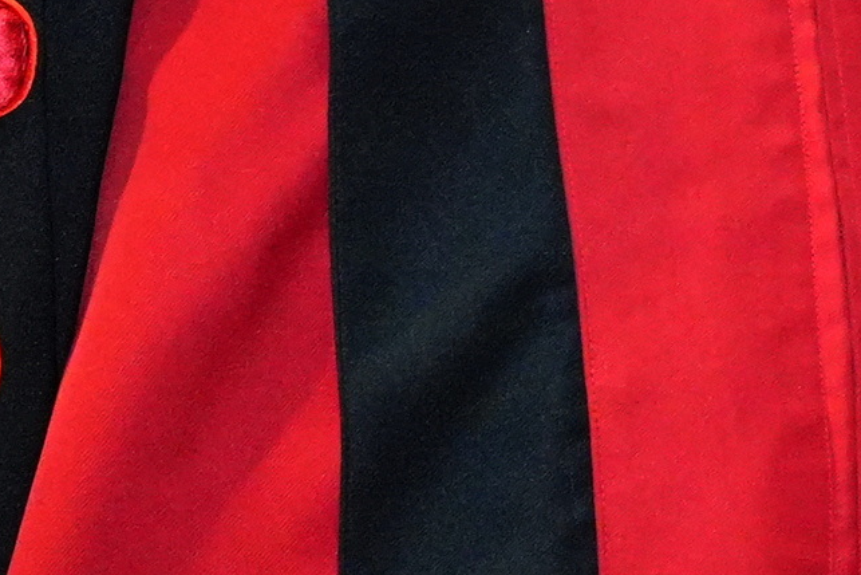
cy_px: -468
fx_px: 4114
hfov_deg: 10.8
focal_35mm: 172
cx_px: 1753
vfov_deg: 7.7
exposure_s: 1/320
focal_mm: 24
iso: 2000
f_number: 4.5
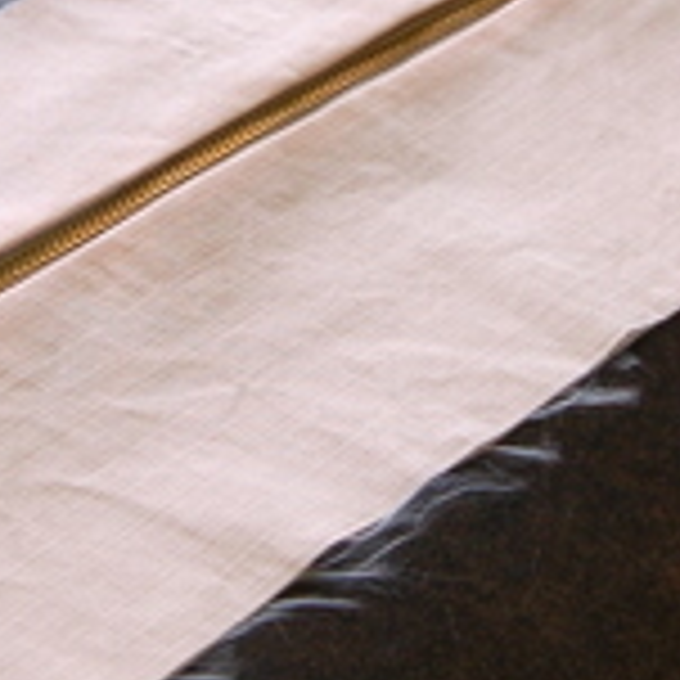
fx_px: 3600
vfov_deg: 10.8
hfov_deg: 10.8
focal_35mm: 162
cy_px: 124
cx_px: 342
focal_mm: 32
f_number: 5.6
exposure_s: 1/125
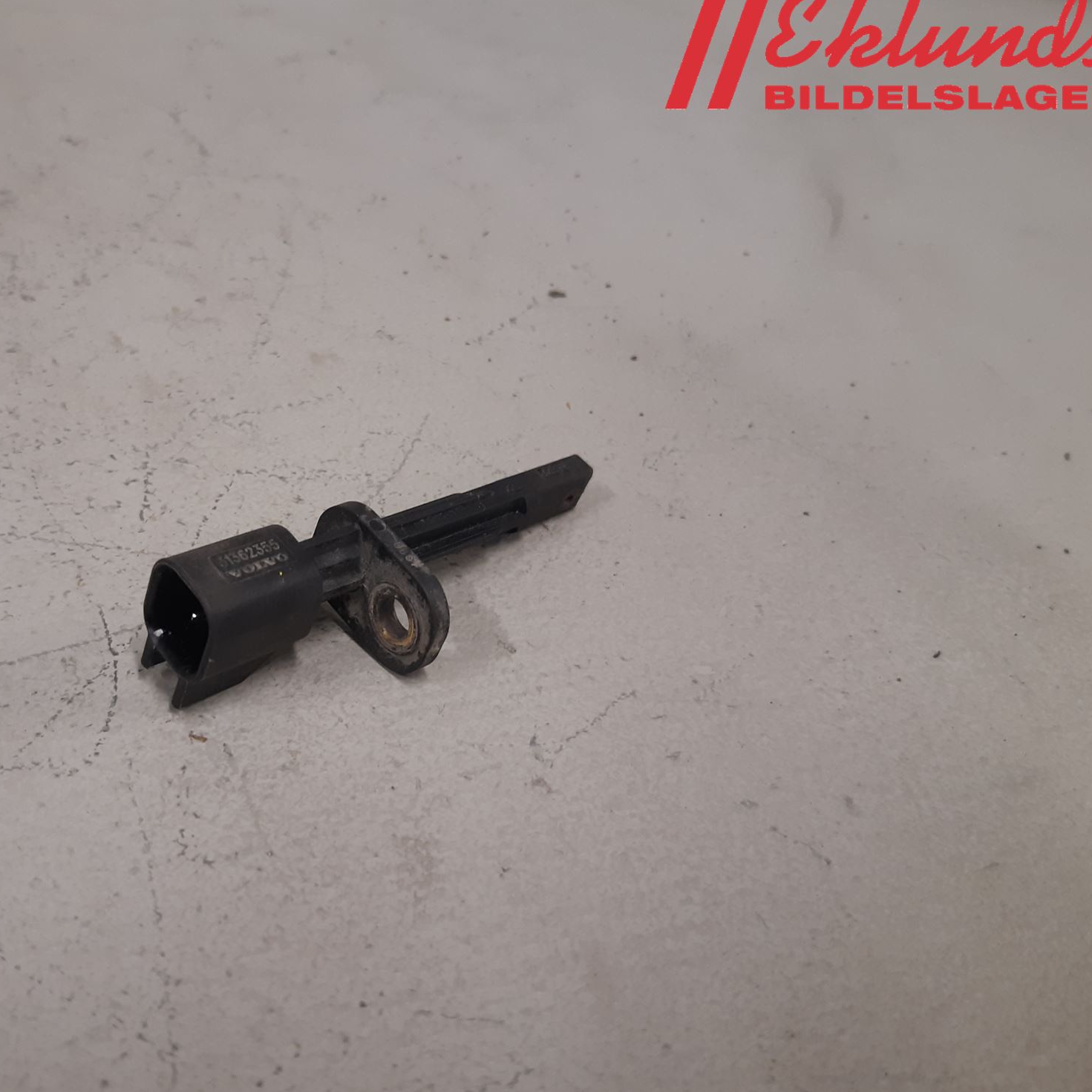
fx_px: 1142
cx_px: 361
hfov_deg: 50.2
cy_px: 554
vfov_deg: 51.1
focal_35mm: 32
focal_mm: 3.93
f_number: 1.7
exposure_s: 1/50
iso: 100
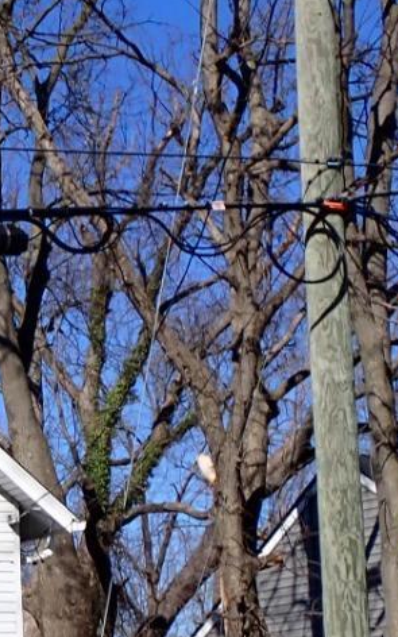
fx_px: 2221
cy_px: 538
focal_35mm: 128
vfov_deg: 16.2
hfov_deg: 9.6
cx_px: -383
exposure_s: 1/160
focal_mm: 6.83
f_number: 10
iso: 100
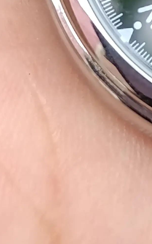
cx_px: 255
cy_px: -87
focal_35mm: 101
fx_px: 670
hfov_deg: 12.1
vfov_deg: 18.9
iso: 100
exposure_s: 1/120
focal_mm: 6.14
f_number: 1.6
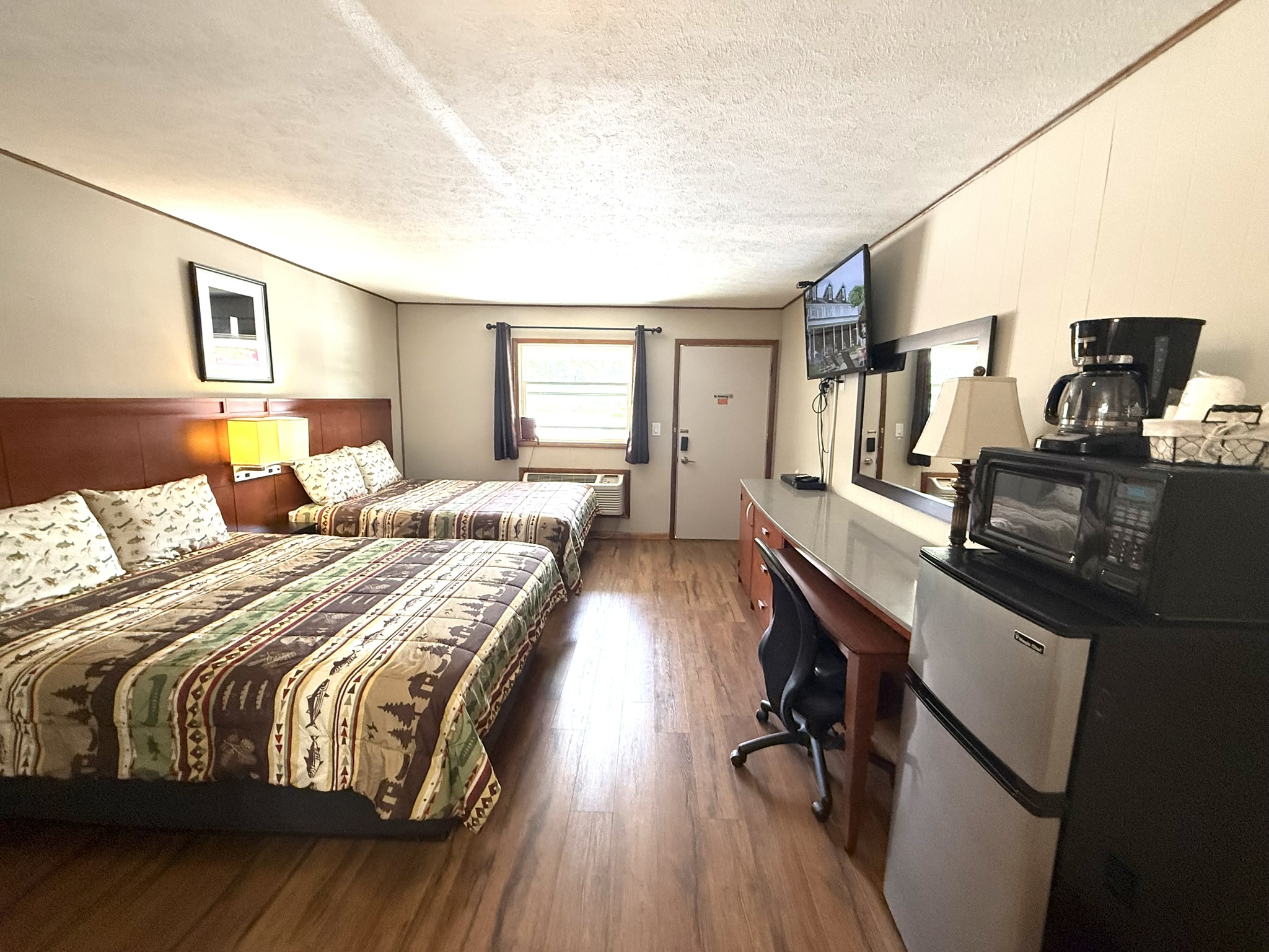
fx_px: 513
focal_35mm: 14
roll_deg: -0.5
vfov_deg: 85.7
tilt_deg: -8.9
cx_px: 634
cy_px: 476
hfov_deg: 102.1
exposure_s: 1/120
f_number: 2.2
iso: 500
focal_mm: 2.22
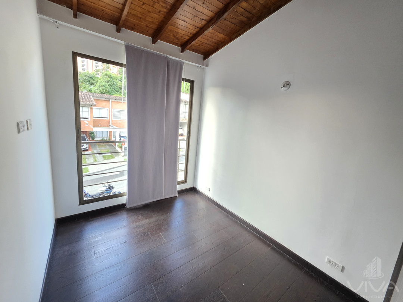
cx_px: 202
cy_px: 151
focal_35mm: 13
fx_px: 151
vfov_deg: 89.9
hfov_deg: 106.2
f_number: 1.9
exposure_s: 1/60
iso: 500
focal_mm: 2.2
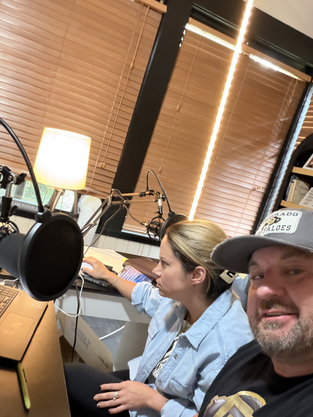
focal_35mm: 30
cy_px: 208
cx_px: 156
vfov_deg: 60.0
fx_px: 362
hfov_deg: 46.8
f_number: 1.9
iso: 640
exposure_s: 1/20
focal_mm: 2.71
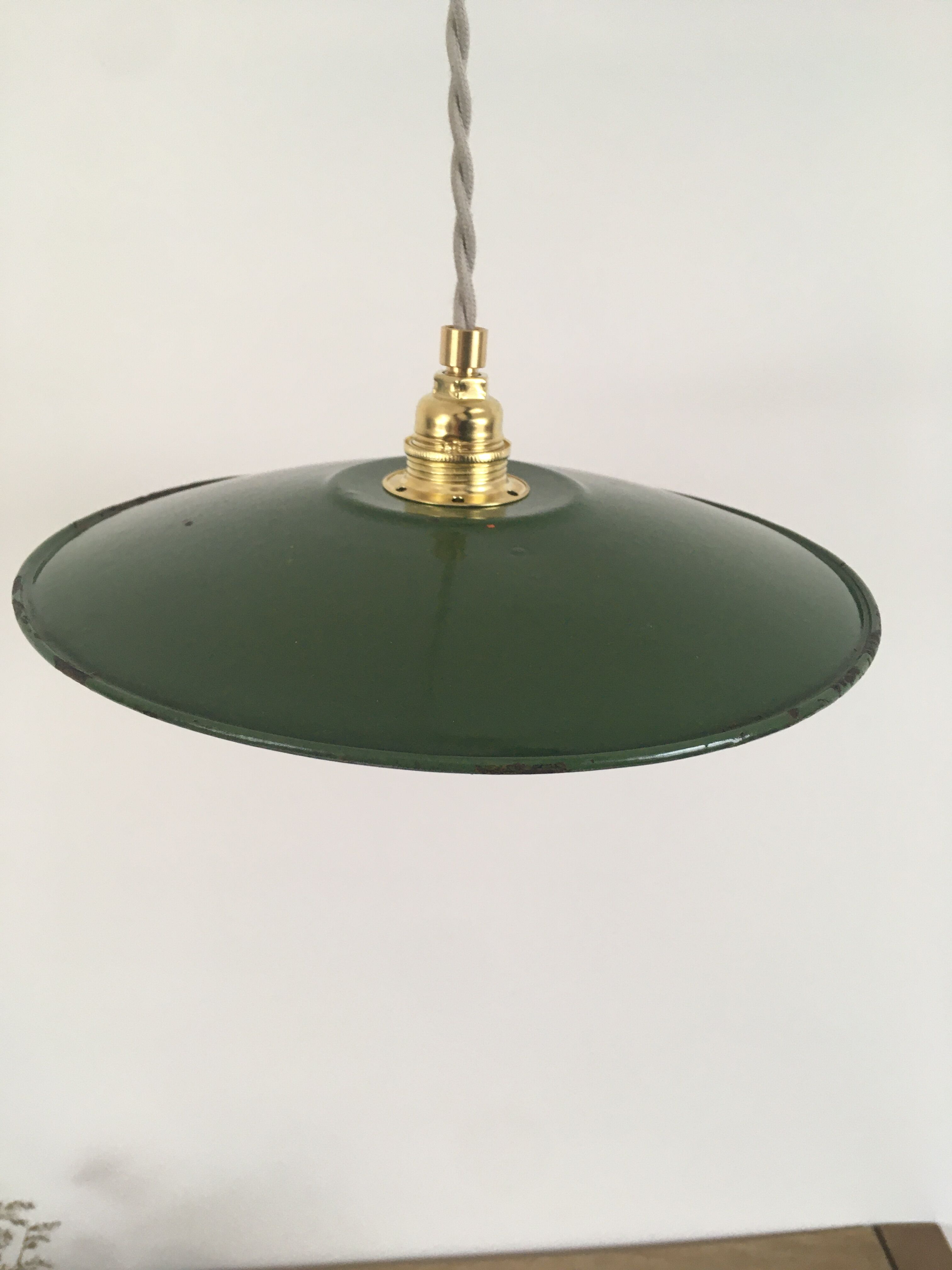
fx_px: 1063
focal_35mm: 29
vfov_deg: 61.7
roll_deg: -1.7
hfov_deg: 48.2
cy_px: 635
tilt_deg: -24.2
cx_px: 476
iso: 40
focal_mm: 4.15
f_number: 2.2
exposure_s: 1/33
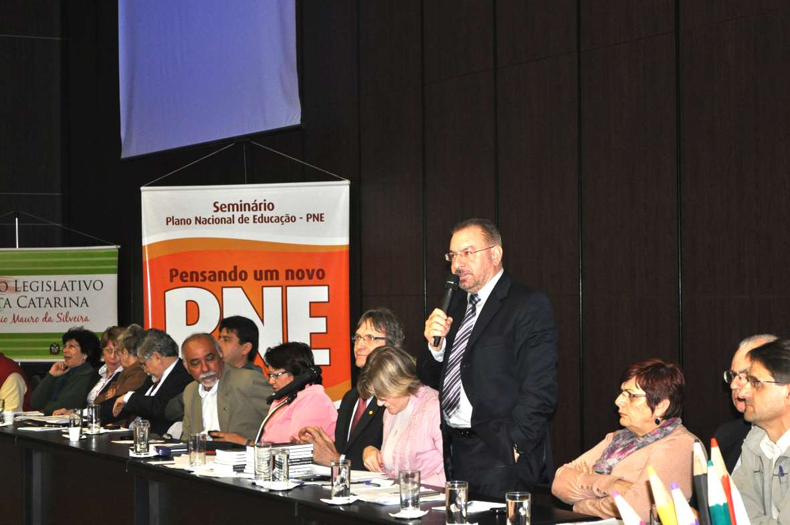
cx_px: 395
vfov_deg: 16.5
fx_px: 1808
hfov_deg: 24.6
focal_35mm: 82
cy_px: 262
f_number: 5.6
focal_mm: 55
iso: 800
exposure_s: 1/60
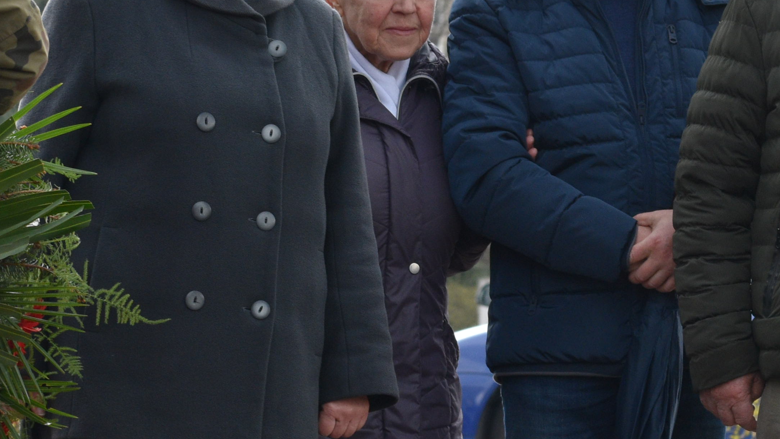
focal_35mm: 304
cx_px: 929
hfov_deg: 7.0
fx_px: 6287
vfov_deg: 4.0
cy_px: 202
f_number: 7.1
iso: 400
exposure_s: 1/200
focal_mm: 70
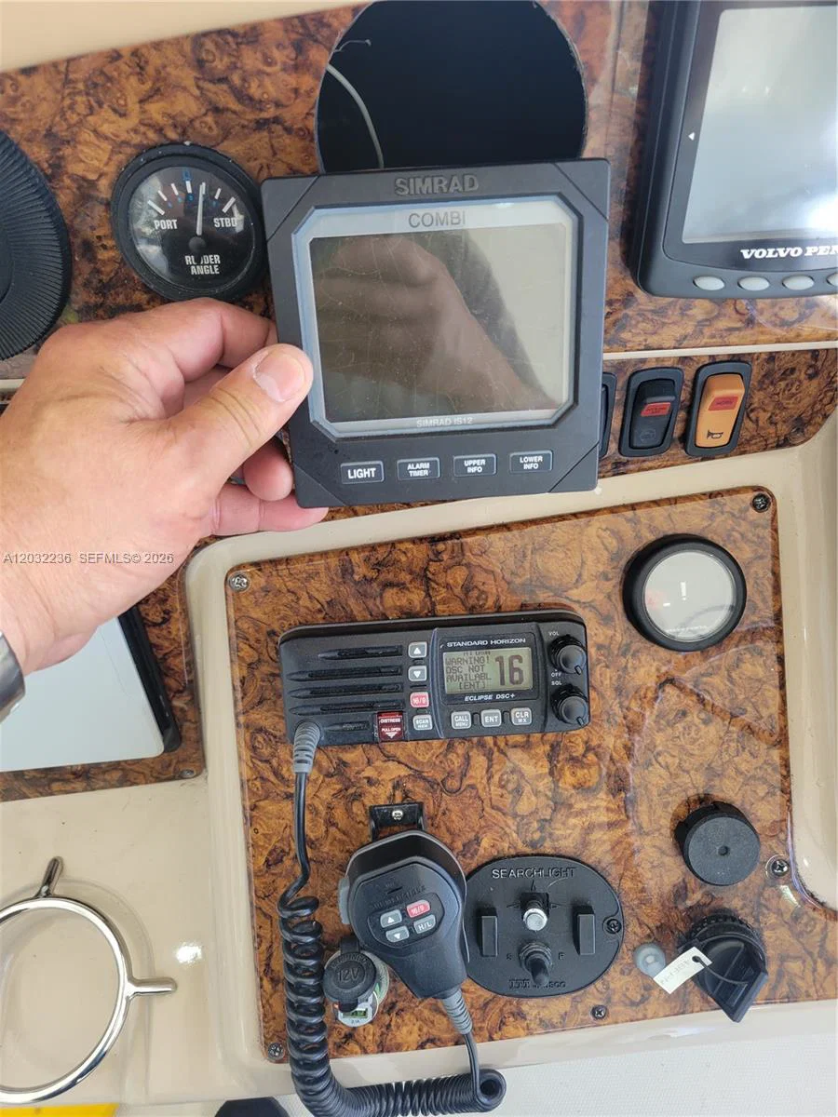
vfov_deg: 67.3
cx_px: 419
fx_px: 839
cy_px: 558
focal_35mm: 26
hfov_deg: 53.1
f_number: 1.8
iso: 64
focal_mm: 5.4
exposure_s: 1/120
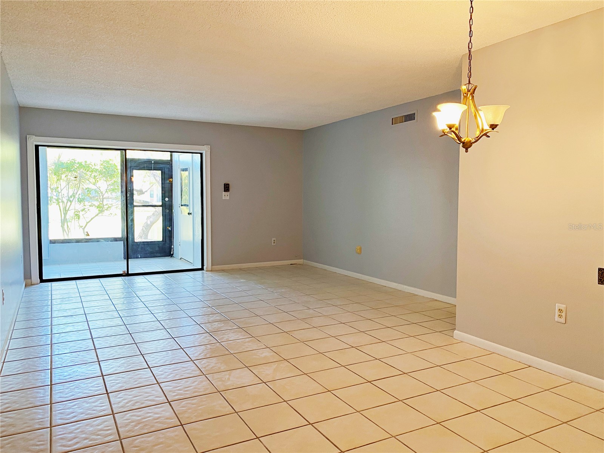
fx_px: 454
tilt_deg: -3.2
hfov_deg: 67.3
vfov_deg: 53.1
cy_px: 226
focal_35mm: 26
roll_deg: +0.7
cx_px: 302
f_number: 1.8
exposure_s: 1/60
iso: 100
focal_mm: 4.25
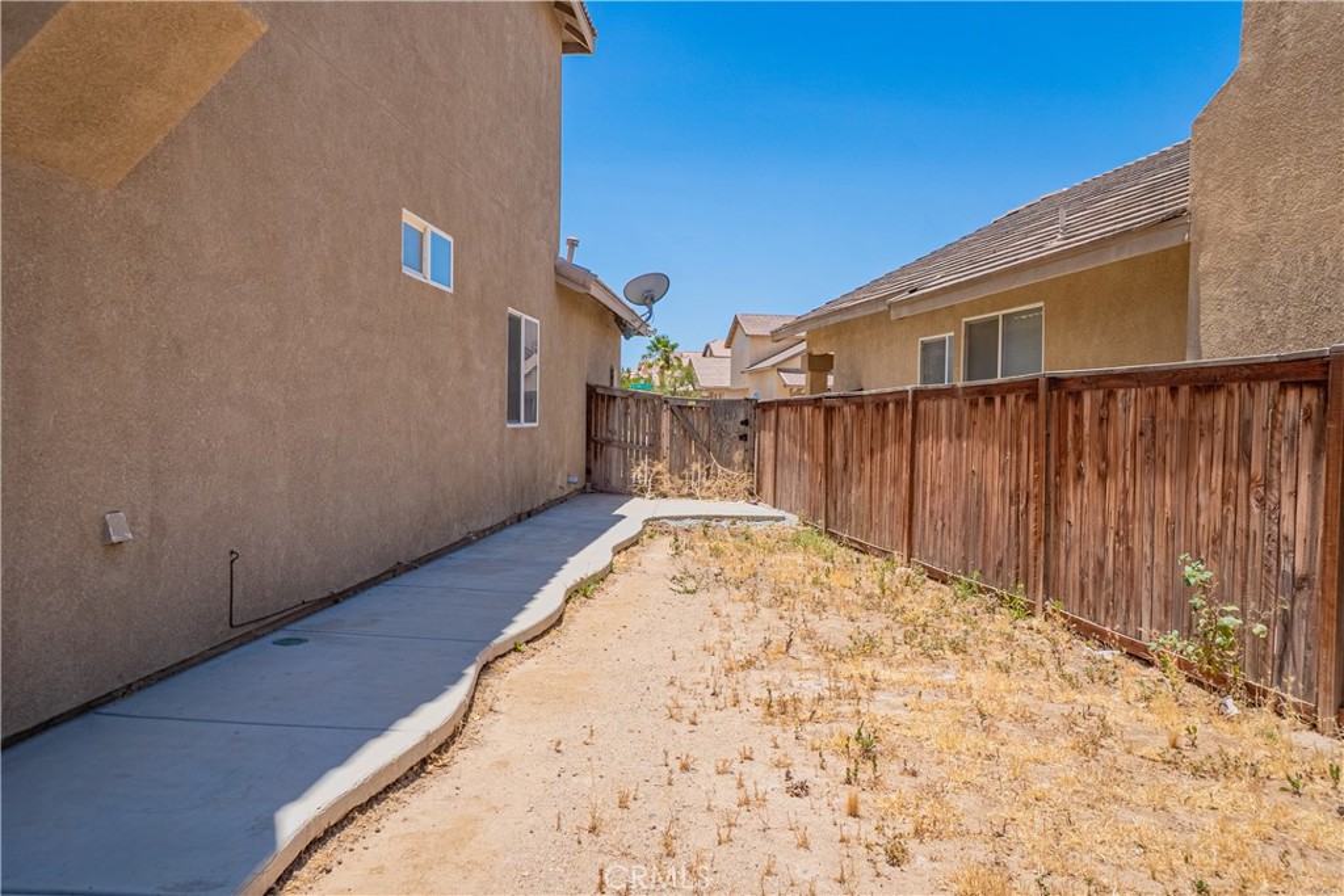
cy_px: 448
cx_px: 672
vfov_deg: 47.9
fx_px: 1008
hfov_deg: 67.4
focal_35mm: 27
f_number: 8
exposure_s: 1/8000
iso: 400
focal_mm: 18
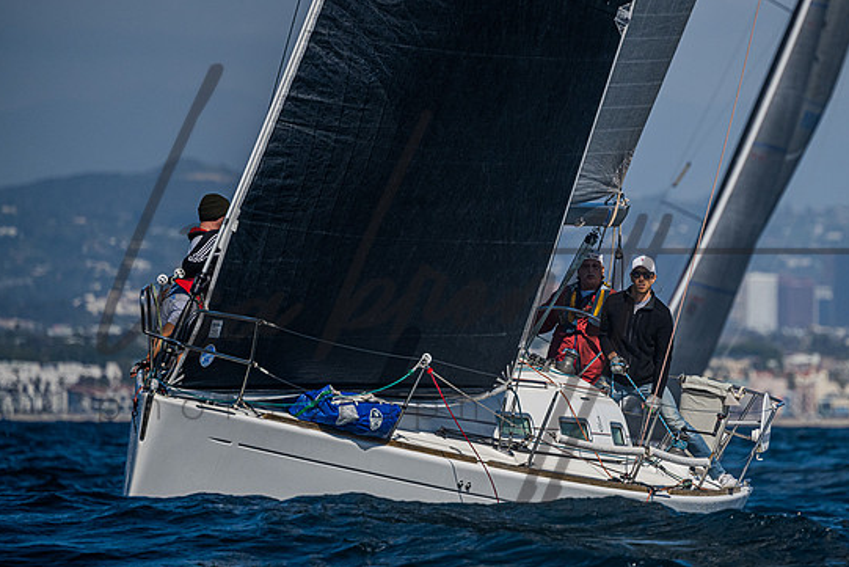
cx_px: 582
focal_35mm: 506
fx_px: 11936
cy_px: 295
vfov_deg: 2.7
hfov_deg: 4.1
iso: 400
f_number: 5.6
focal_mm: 360
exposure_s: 1/8000
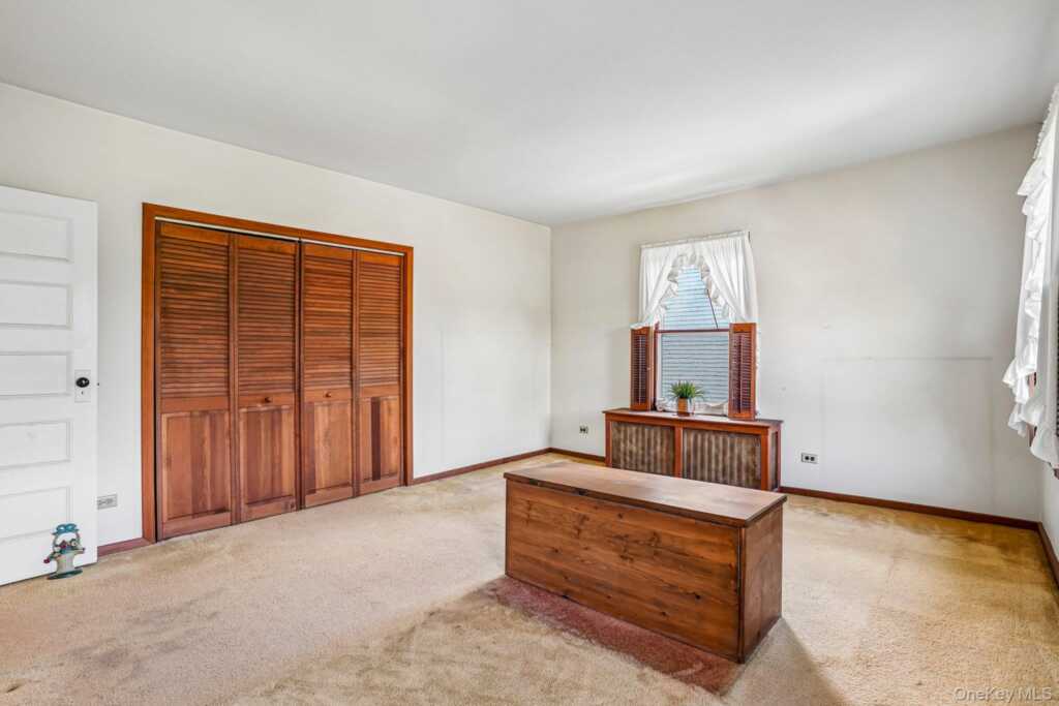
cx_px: 530
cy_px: 353
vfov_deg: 73.8
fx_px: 471
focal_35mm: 16
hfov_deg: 96.7
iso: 400
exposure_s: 1/20
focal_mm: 16
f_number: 8
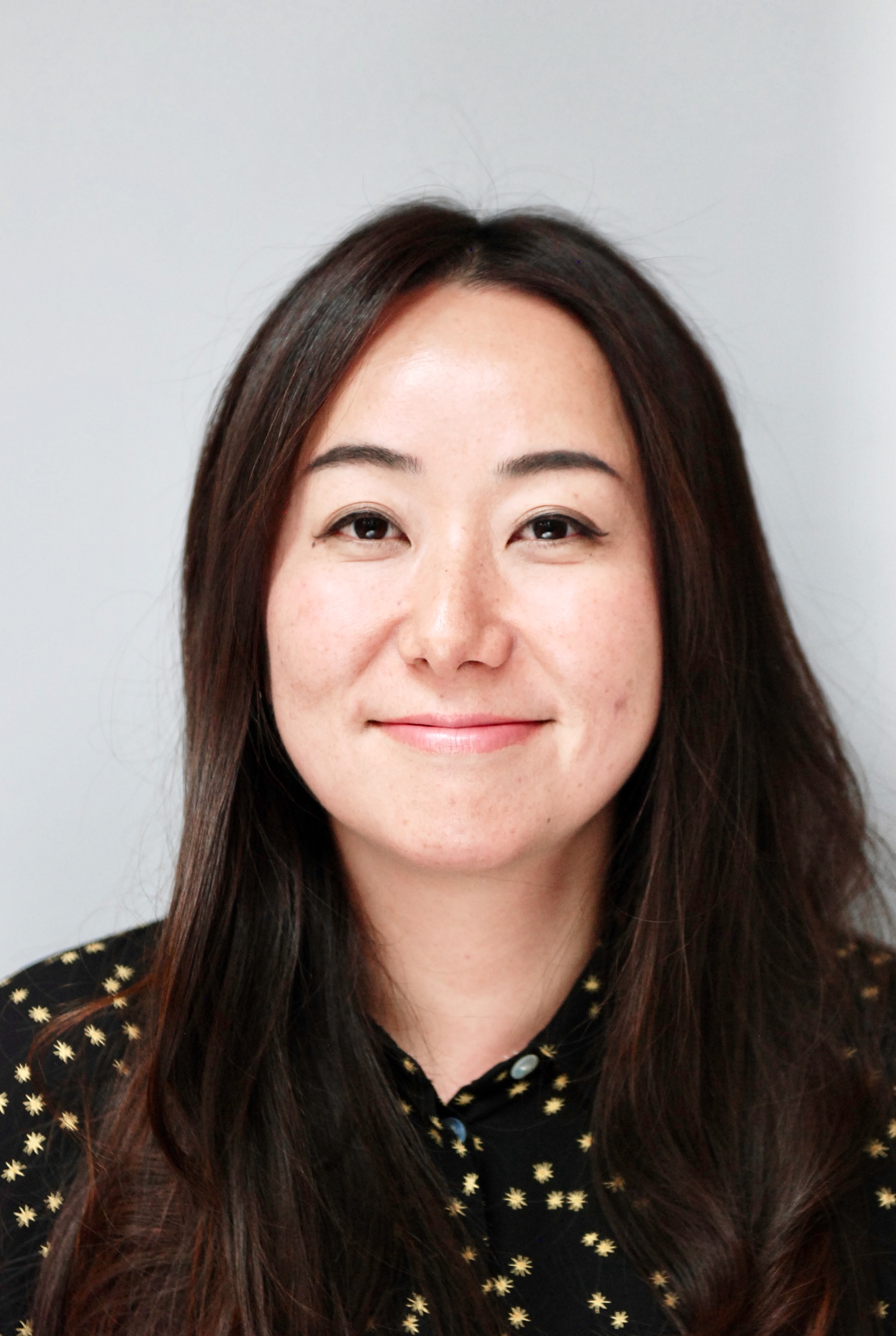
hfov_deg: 13.9
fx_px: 3678
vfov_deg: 20.6
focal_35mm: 99
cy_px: 668
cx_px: 448
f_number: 3.5
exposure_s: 1/125
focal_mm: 66
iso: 640
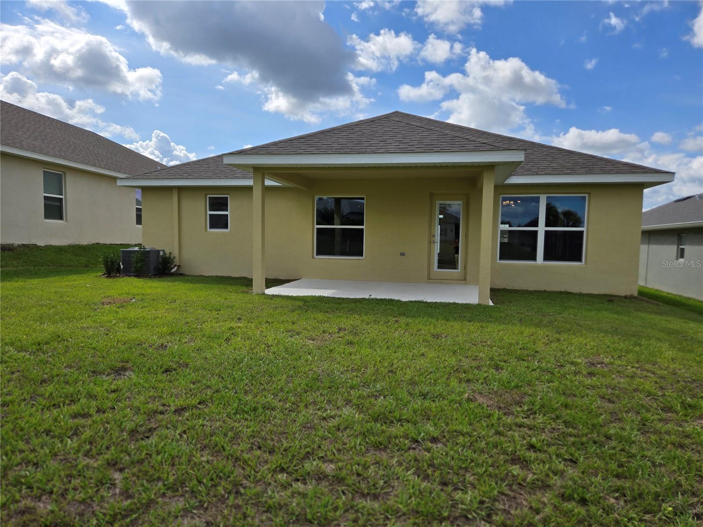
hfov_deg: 73.9
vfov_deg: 58.9
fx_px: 467
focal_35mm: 23
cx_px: 352
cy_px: 264
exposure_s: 1/2843
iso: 25
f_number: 1.8
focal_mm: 5.4
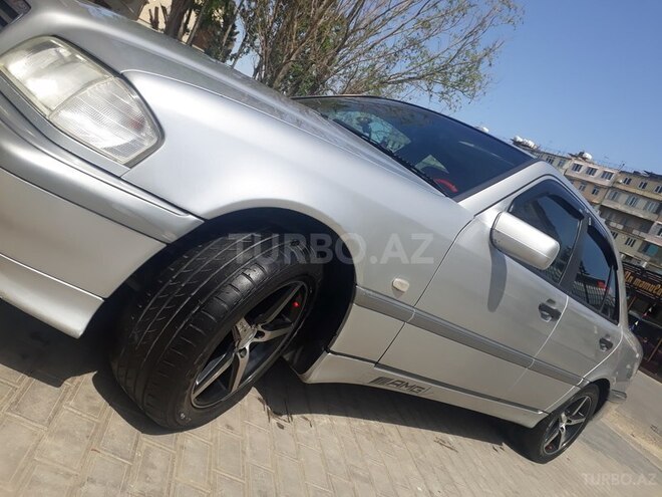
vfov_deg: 51.4
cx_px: 331
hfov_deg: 65.3
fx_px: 516
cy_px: 248
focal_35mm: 27
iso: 40
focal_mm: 3.6
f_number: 1.9
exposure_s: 1/1553
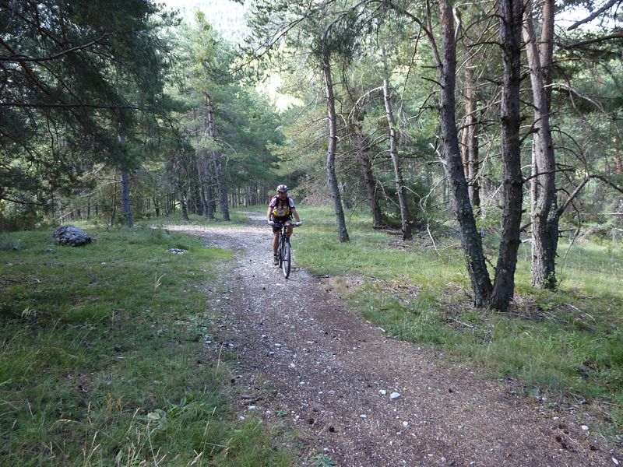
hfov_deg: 69.4
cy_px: 234
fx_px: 450
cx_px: 312
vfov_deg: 54.9
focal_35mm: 25
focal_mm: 4.1
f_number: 3.3
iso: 100
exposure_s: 1/30
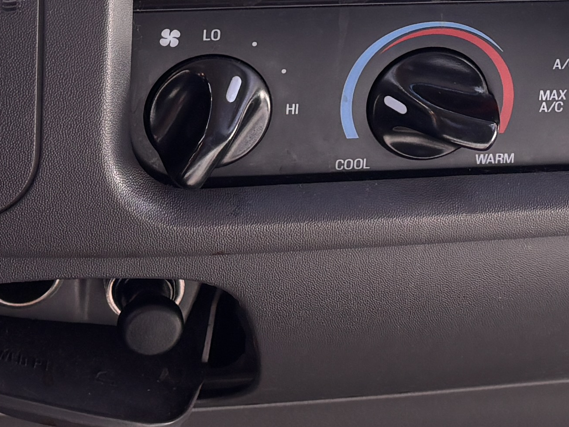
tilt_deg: -17.7
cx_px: 363
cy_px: -239
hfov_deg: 17.2
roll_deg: -4.8
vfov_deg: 12.3
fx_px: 1874
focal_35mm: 114
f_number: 1.6
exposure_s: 1/382
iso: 50
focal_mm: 5.96
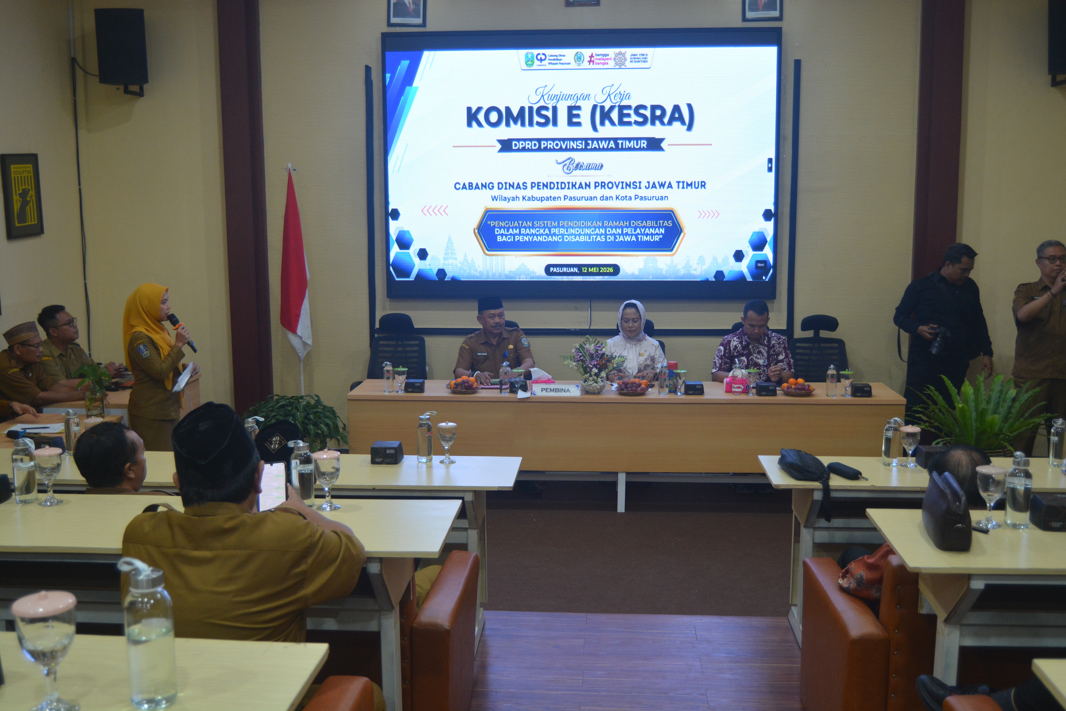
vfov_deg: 36.9
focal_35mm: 36
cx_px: 533
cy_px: 356
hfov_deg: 53.1
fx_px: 1066
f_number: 3.8
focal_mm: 24
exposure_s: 1/50
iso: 800
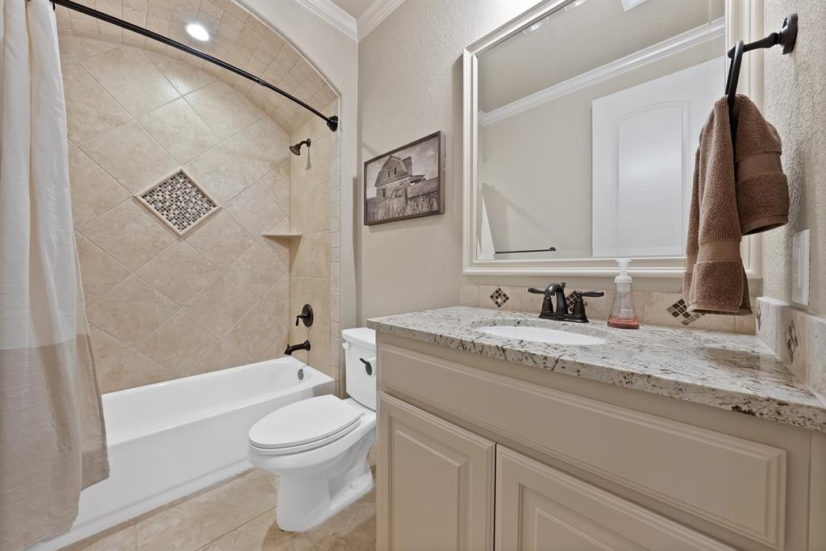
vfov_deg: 90.0
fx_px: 275
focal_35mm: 12
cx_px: 413
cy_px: 276
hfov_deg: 112.6
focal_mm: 12
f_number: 9
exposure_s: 1/2.5
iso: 640
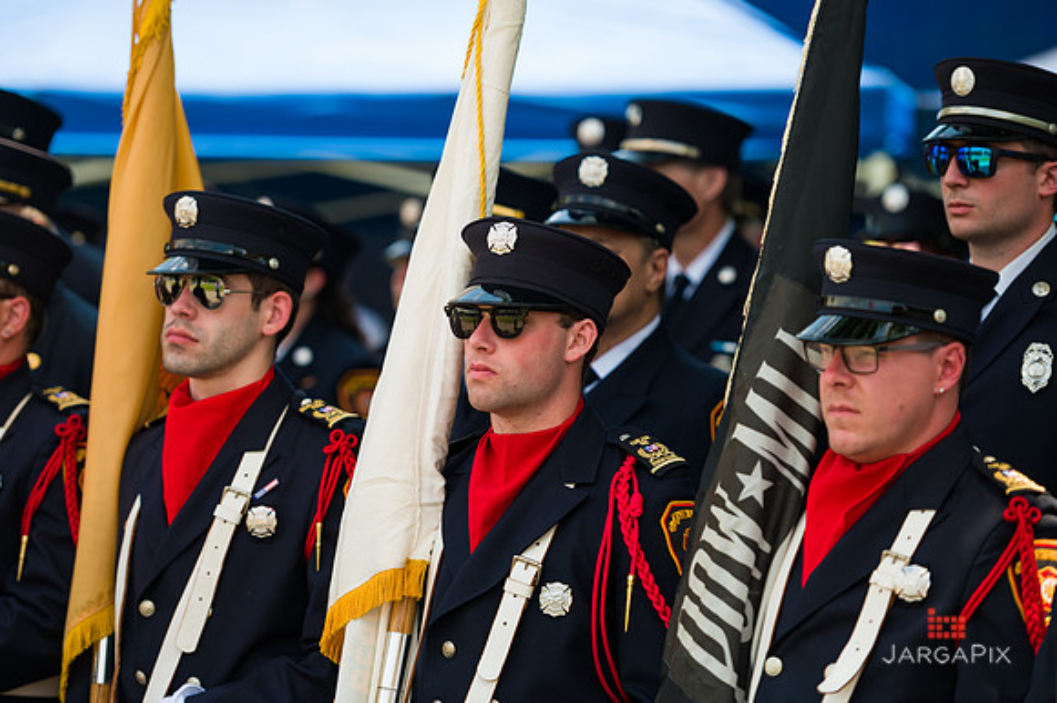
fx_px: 4695
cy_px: 352
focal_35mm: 160
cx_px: 528
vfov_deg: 8.6
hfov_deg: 12.8
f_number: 3.2
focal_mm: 160
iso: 200
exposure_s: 1/1000
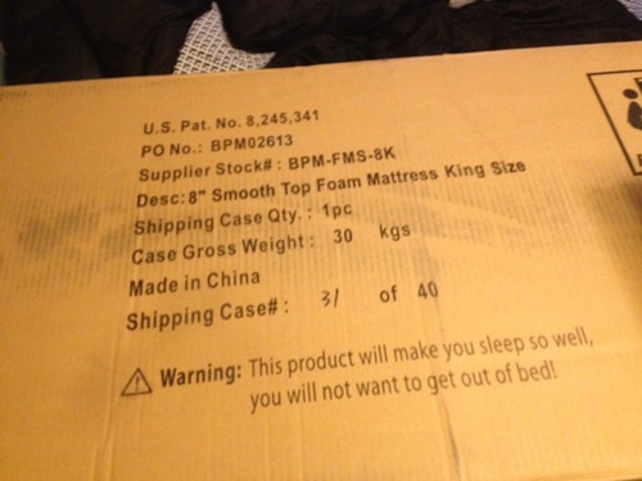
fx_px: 649
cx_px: 321
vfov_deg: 40.7
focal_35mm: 35
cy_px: 240
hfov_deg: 52.6
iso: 400
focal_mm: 4.28
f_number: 2.4
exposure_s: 1/20
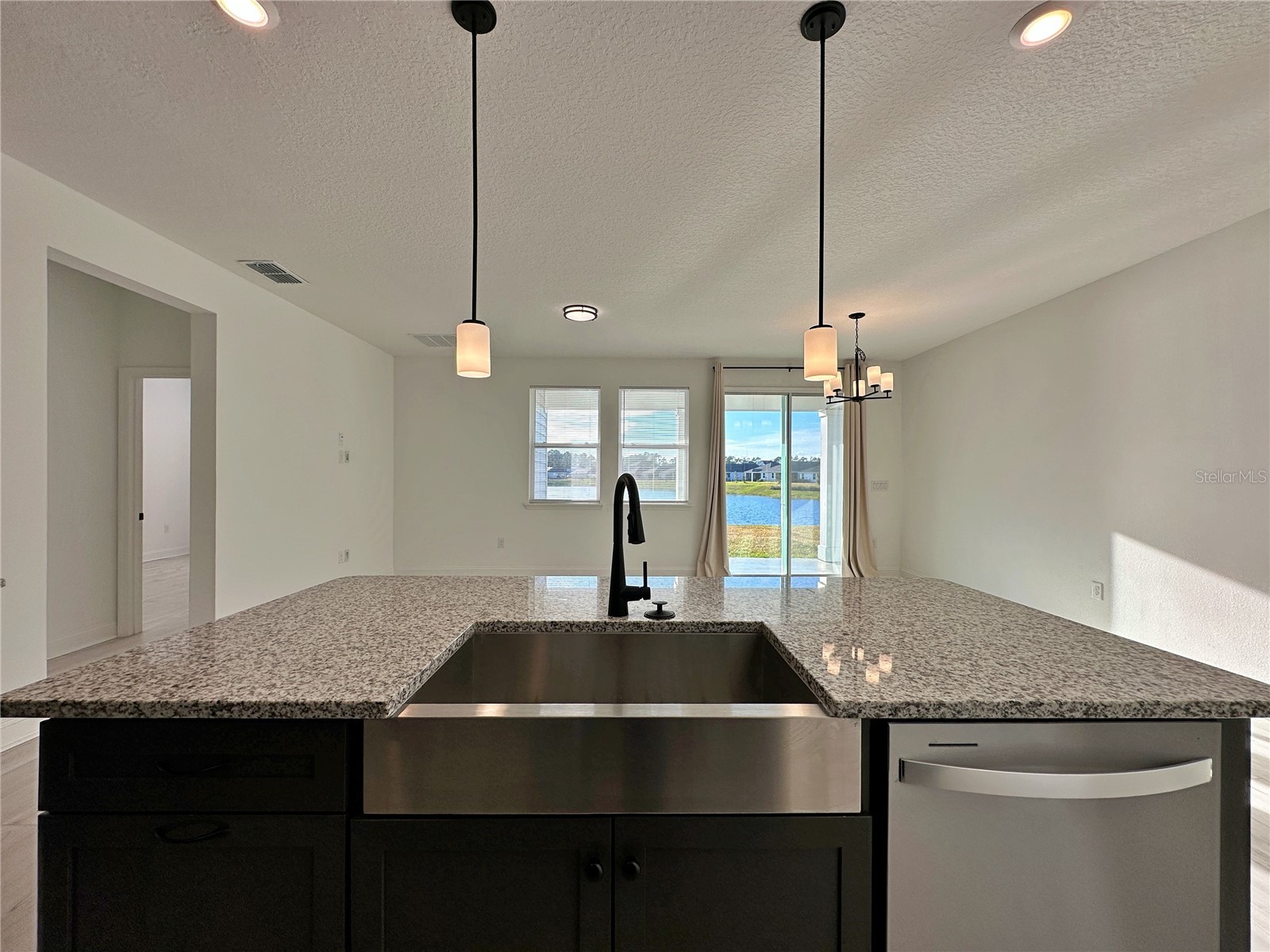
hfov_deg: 102.1
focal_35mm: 14
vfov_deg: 85.7
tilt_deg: +0.8
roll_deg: +0.2
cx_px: 635
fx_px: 514
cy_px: 476
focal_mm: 2.22
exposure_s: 1/412
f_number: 2.2
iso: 40
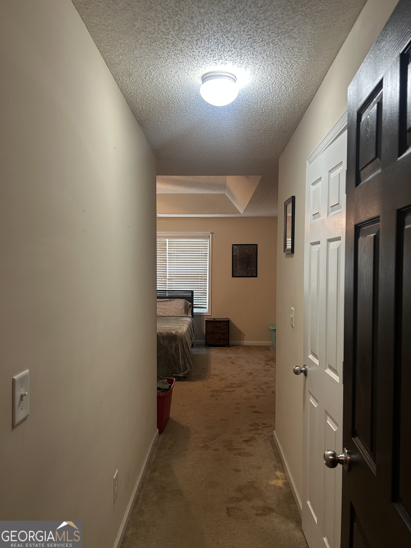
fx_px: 412
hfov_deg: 53.1
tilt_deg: -1.9
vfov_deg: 67.3
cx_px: 206
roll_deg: -0.9
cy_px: 274
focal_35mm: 26
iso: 160
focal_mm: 5.7
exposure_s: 1/50
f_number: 1.5
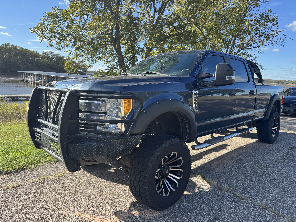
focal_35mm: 24
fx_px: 205
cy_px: 111
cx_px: 148
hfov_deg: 71.6
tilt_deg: -9.8
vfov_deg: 56.8
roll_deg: -2.9
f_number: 1.78
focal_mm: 6.76
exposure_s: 1/1311
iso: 80
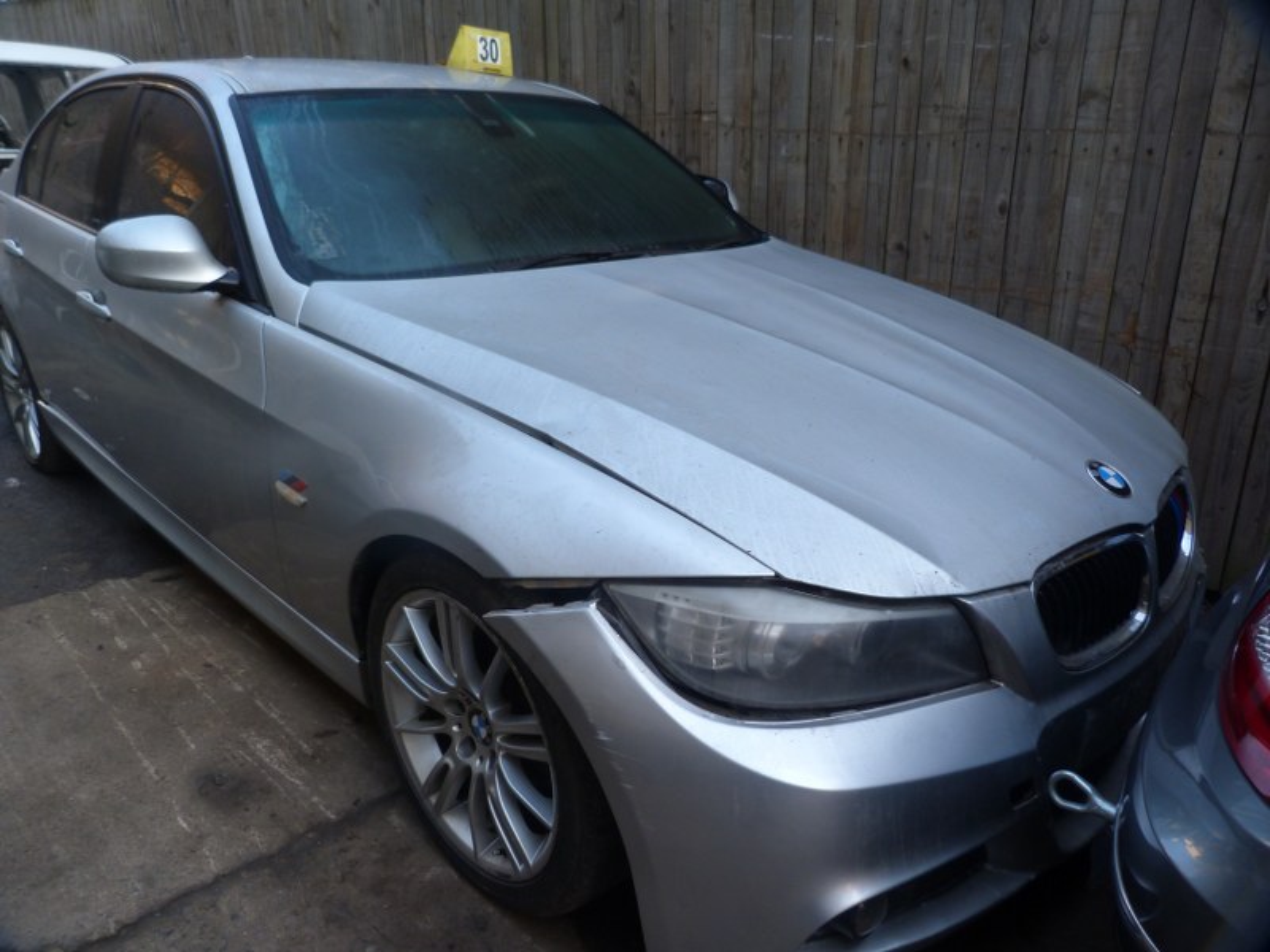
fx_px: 917
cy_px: 476
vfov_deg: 54.9
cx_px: 635
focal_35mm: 25
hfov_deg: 69.4
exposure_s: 1/60
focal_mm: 4.5
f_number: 2.8
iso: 80
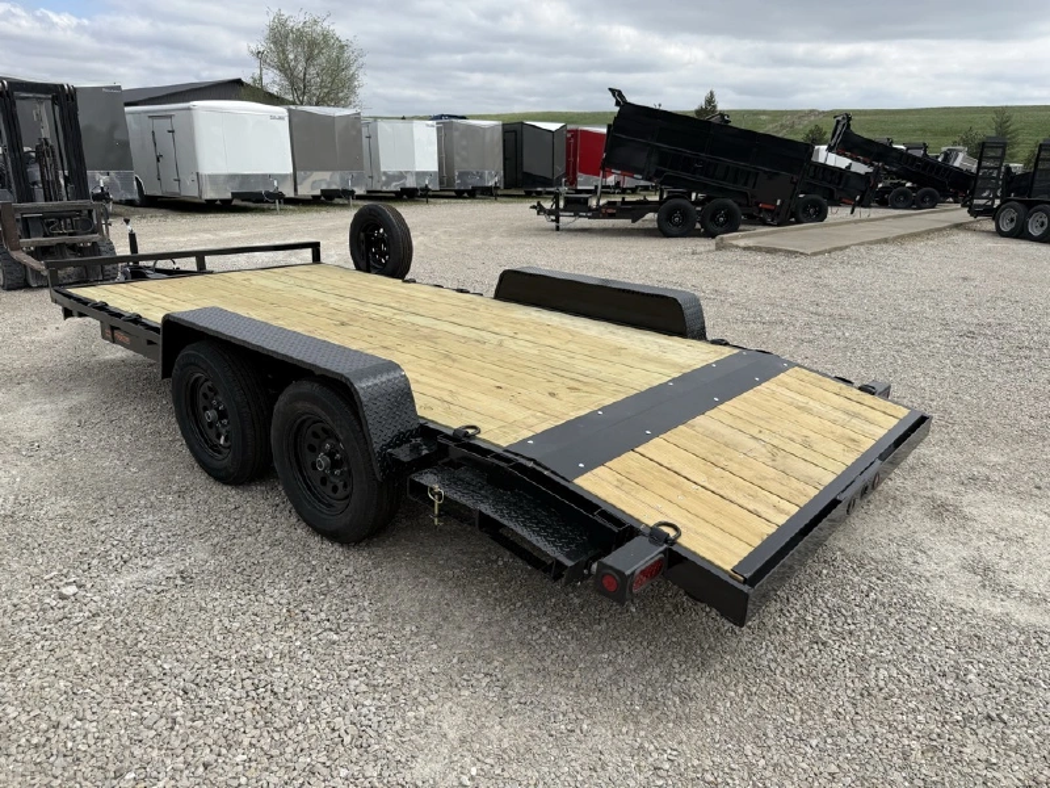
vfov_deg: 56.8
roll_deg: -2.5
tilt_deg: -16.8
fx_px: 728
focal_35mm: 24
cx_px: 525
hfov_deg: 71.6
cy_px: 394
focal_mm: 6.76
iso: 80
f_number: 1.78
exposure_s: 1/5319
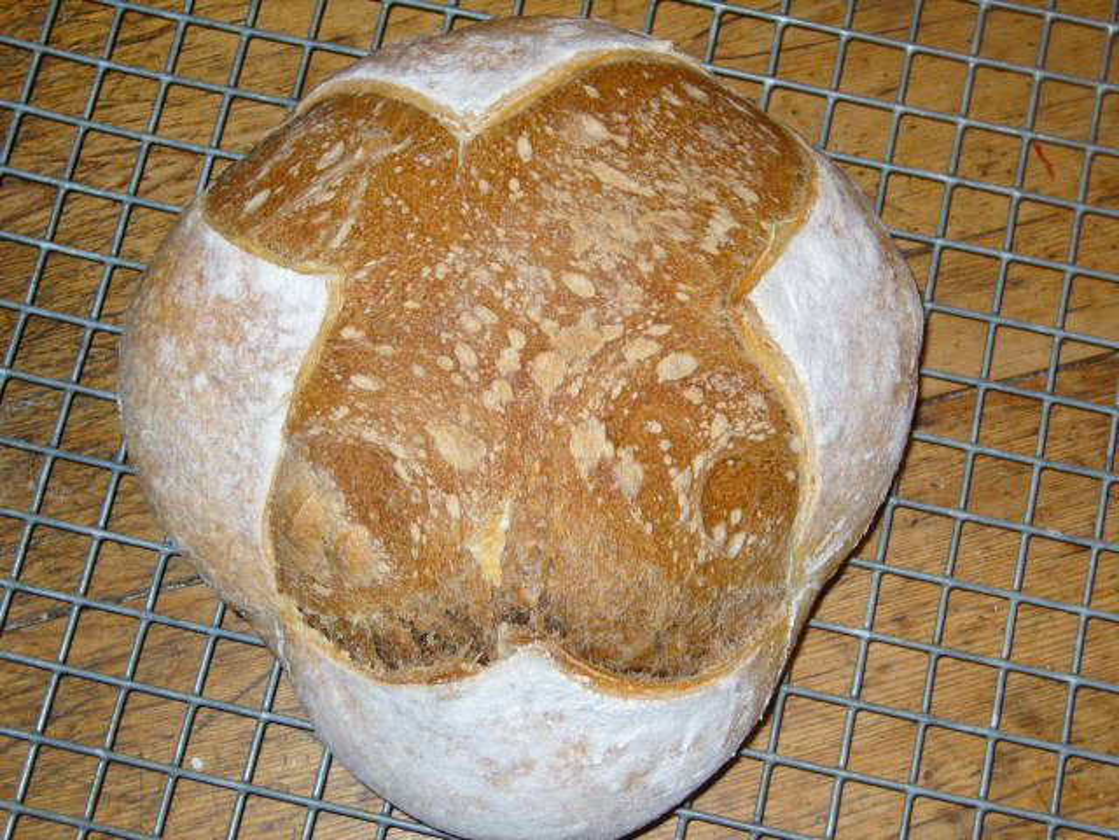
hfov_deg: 31.2
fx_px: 2004
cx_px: 560
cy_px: 420
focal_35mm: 62
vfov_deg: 23.7
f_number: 3.8
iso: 100
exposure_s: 1/45
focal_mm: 13
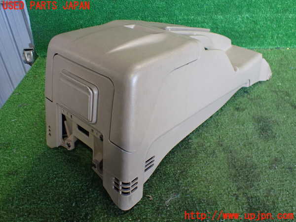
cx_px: 148
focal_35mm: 30
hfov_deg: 60.0
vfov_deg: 46.8
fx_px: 257
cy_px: 111
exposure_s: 1/125
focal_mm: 5.4
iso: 500
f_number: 2.3
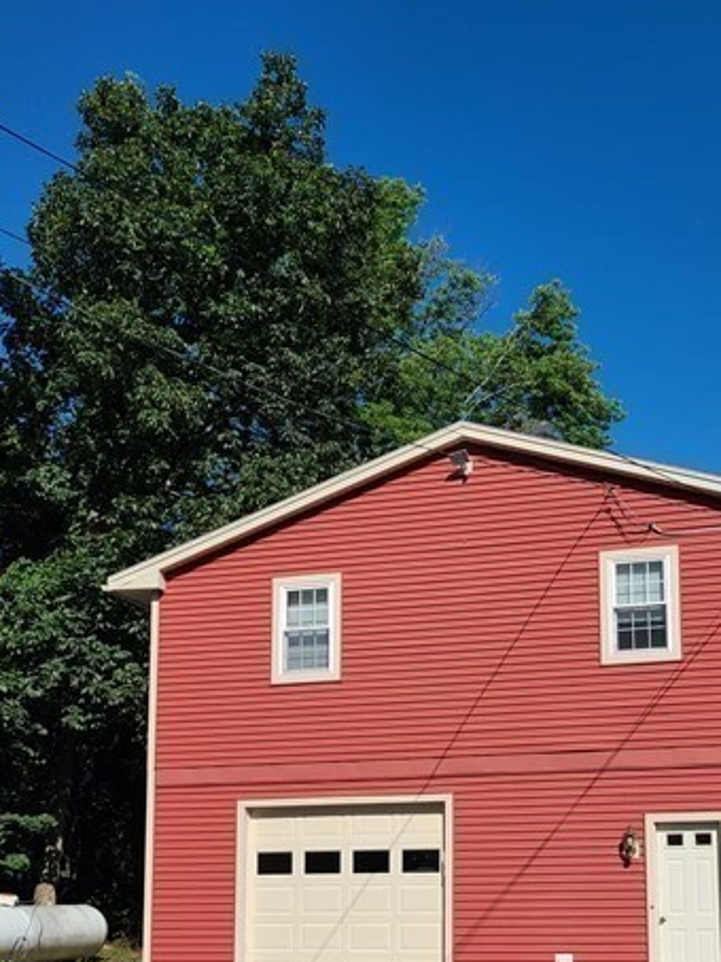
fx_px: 1223
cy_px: 773
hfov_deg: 32.5
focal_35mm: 44
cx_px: 486
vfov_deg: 41.1
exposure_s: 1/3860
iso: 40
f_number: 1.8
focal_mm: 5.4
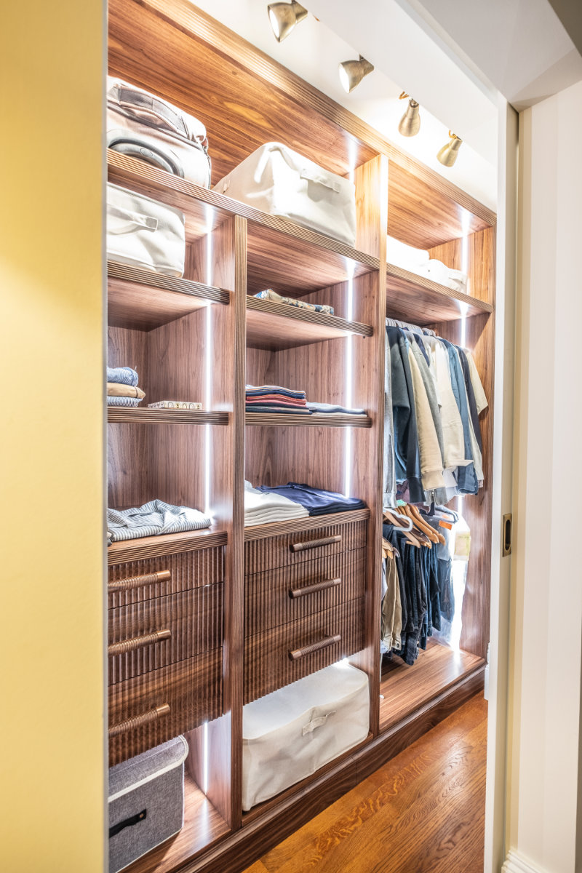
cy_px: 436
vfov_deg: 90.0
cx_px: 291
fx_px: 436
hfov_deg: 67.4
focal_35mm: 18
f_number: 4.5
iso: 200
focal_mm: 12
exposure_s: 1/2
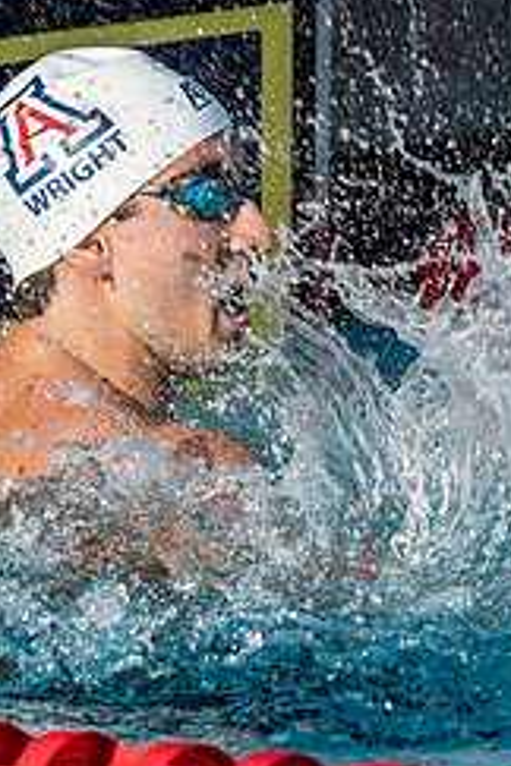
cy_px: 106
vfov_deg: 2.1
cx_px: 155
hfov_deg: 1.4
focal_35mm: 995
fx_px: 21184
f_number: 6.3
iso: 640
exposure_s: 1/1250
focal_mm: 200
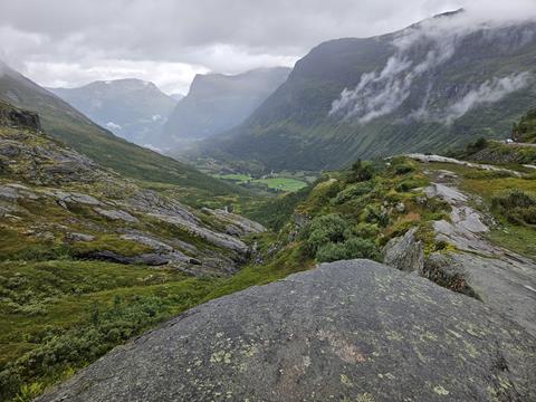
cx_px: 268
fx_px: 356
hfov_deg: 73.9
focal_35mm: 23
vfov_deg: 58.9
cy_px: 201
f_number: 1.8
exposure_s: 1/207
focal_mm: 5.4
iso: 25
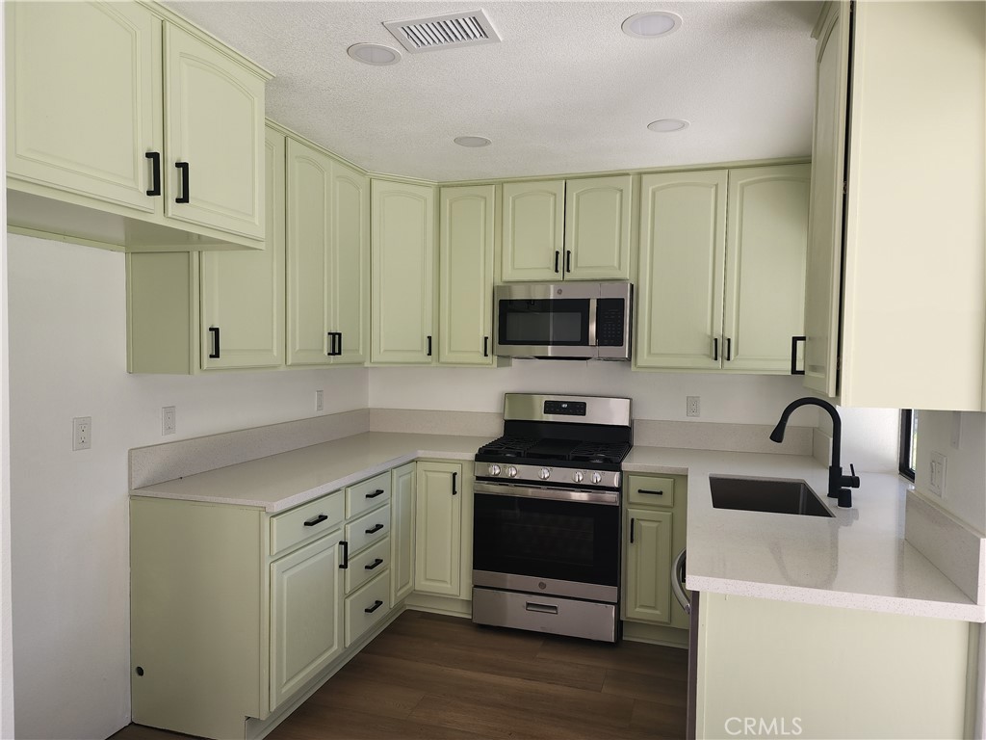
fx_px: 655
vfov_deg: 58.9
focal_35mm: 23
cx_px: 493
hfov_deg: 73.9
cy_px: 370
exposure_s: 1/180
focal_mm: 6.4
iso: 64
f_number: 1.8
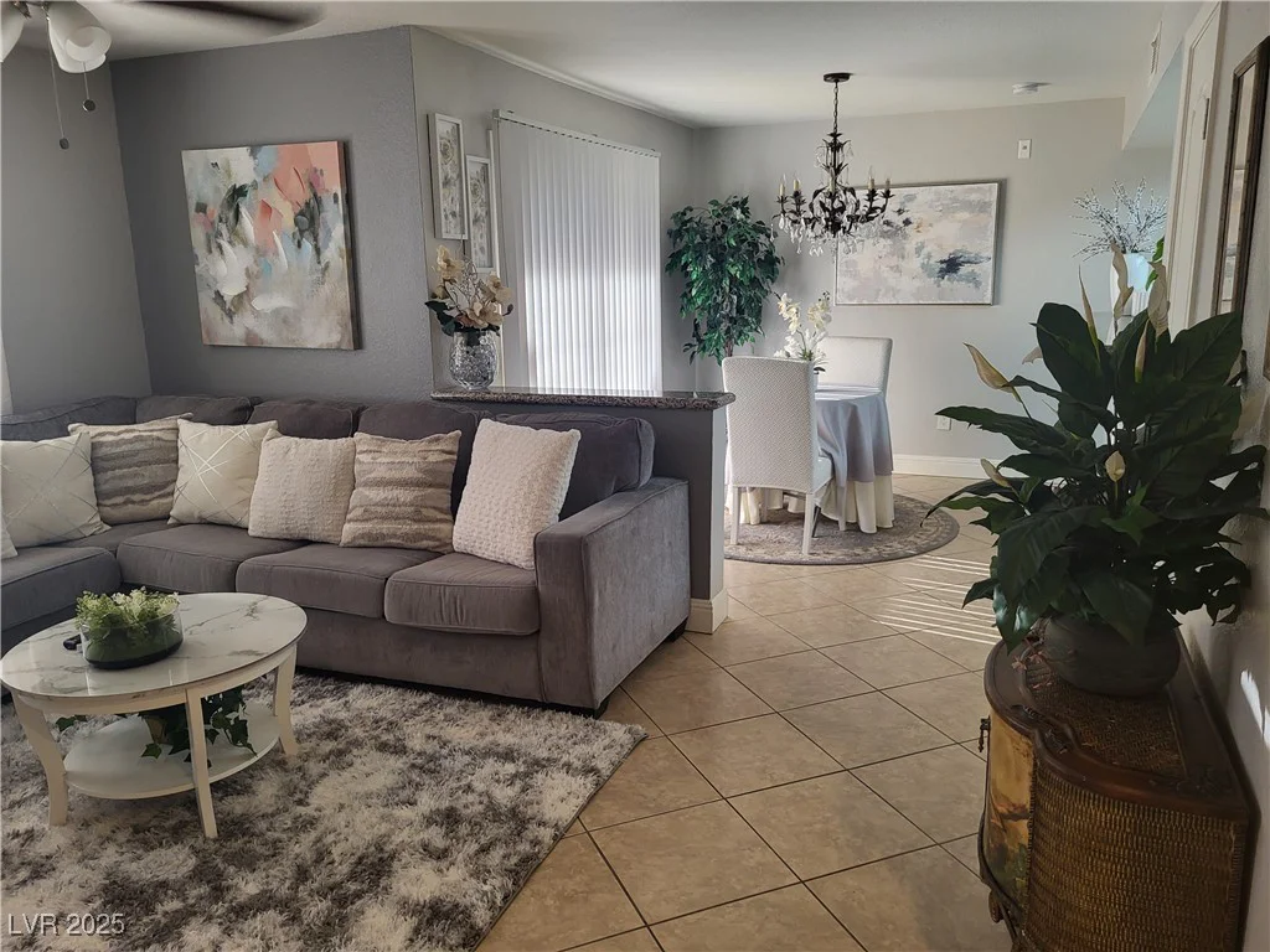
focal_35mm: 26
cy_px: 476
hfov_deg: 67.3
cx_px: 635
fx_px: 954
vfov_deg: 53.1
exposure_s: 1/40
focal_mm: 5.4
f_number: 1.8
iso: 160
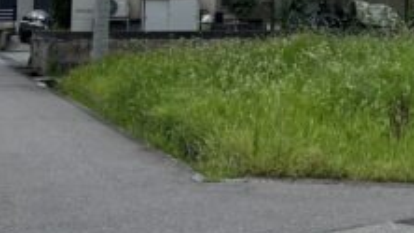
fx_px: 1120
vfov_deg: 11.5
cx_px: 580
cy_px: -78
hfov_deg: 18.9
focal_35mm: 102
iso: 50
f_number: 1.5
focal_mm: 5.7
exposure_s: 1/1531
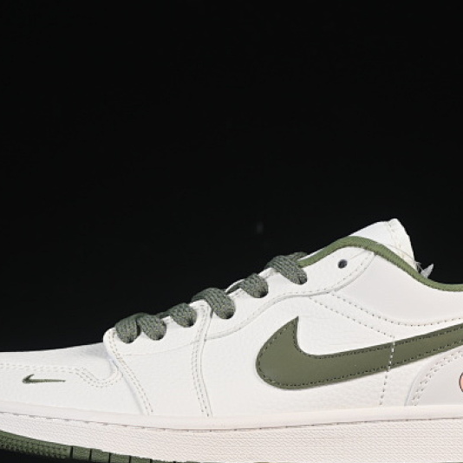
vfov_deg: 13.5
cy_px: 284
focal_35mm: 129
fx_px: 1952
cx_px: 264
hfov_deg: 13.5
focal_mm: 50
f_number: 8
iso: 160
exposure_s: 1/80
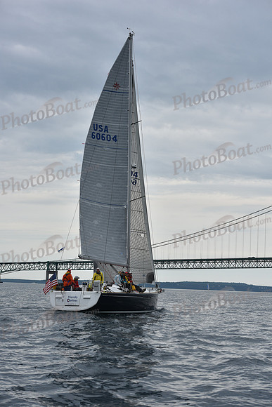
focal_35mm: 70
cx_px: 136
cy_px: 204
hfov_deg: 19.5
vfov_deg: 28.8
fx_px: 793
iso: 250
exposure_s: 1/800
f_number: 6.3
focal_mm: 70
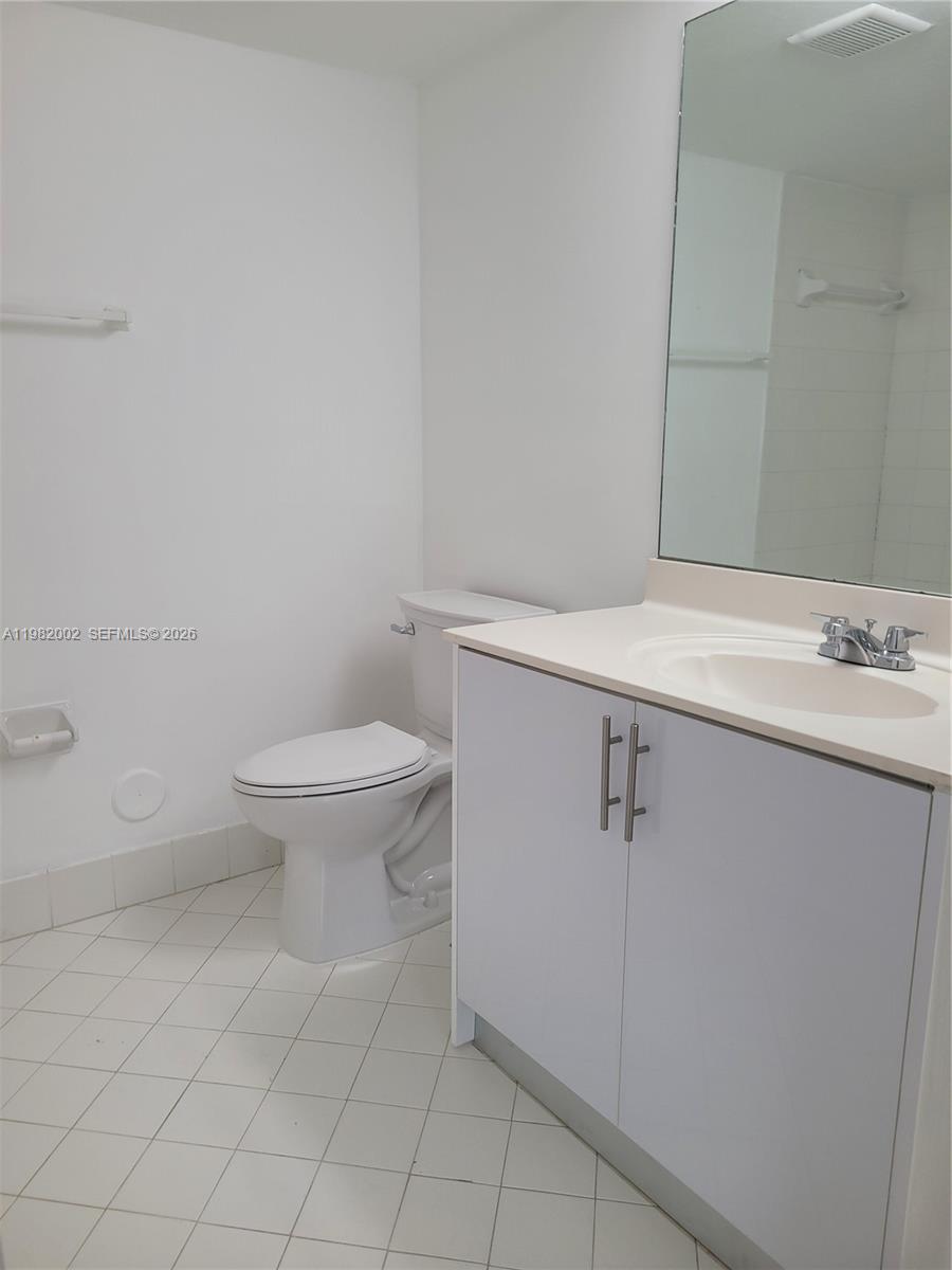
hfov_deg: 53.1
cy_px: 635
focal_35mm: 26
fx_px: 953
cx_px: 476
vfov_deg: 67.3
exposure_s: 1/120
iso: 80
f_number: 1.8
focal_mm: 5.4
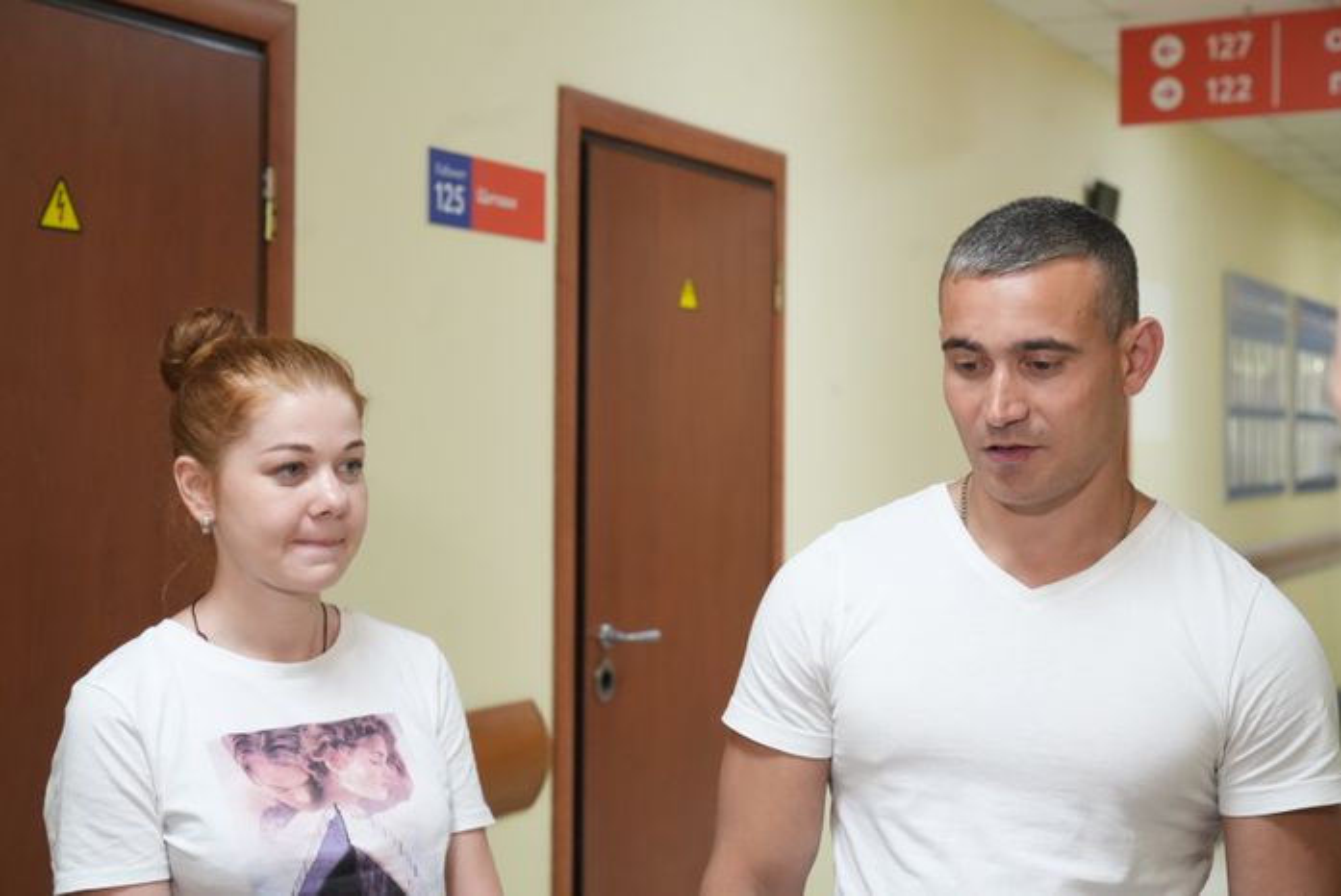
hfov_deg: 35.0
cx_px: 670
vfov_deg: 23.8
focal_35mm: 57
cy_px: 448
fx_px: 2125
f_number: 5.6
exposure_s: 1/200
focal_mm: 57
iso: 5000
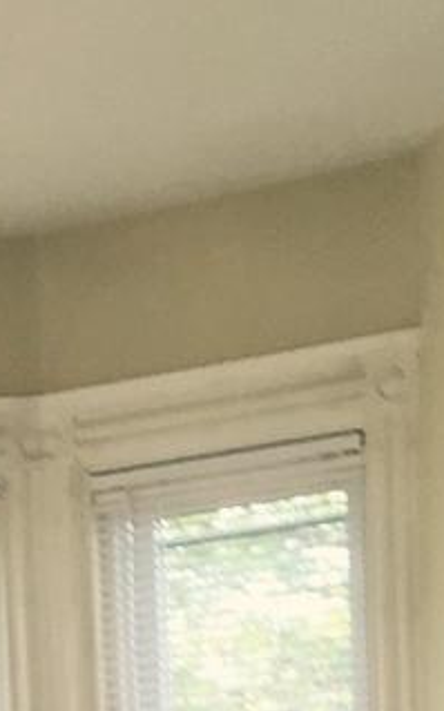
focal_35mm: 193
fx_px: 3742
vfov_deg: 9.7
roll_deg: +3.6
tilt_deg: -6.6
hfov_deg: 6.6
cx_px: -353
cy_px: 1638
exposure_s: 1/60
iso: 40
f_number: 2.2
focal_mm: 4.15
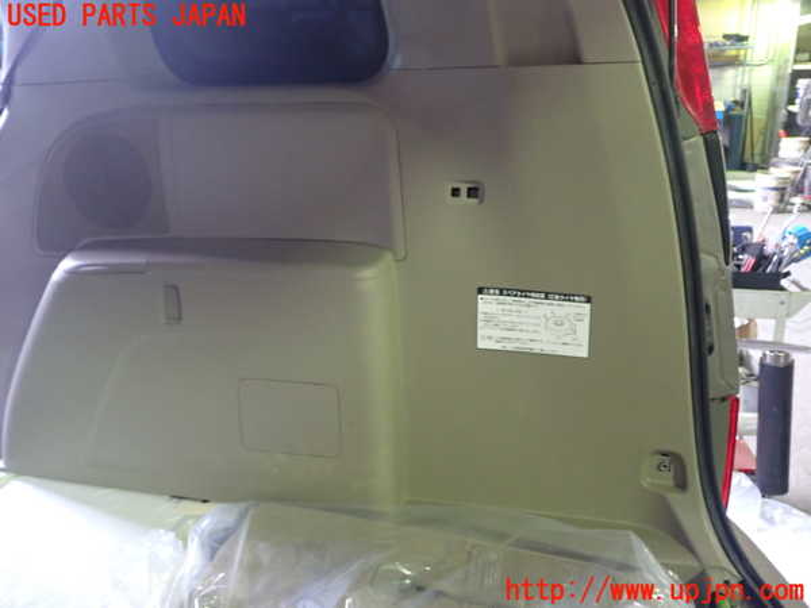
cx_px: 406
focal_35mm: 32
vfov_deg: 44.2
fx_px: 750
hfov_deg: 56.8
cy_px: 304
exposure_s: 1/30
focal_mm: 5.79
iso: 800
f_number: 2.4
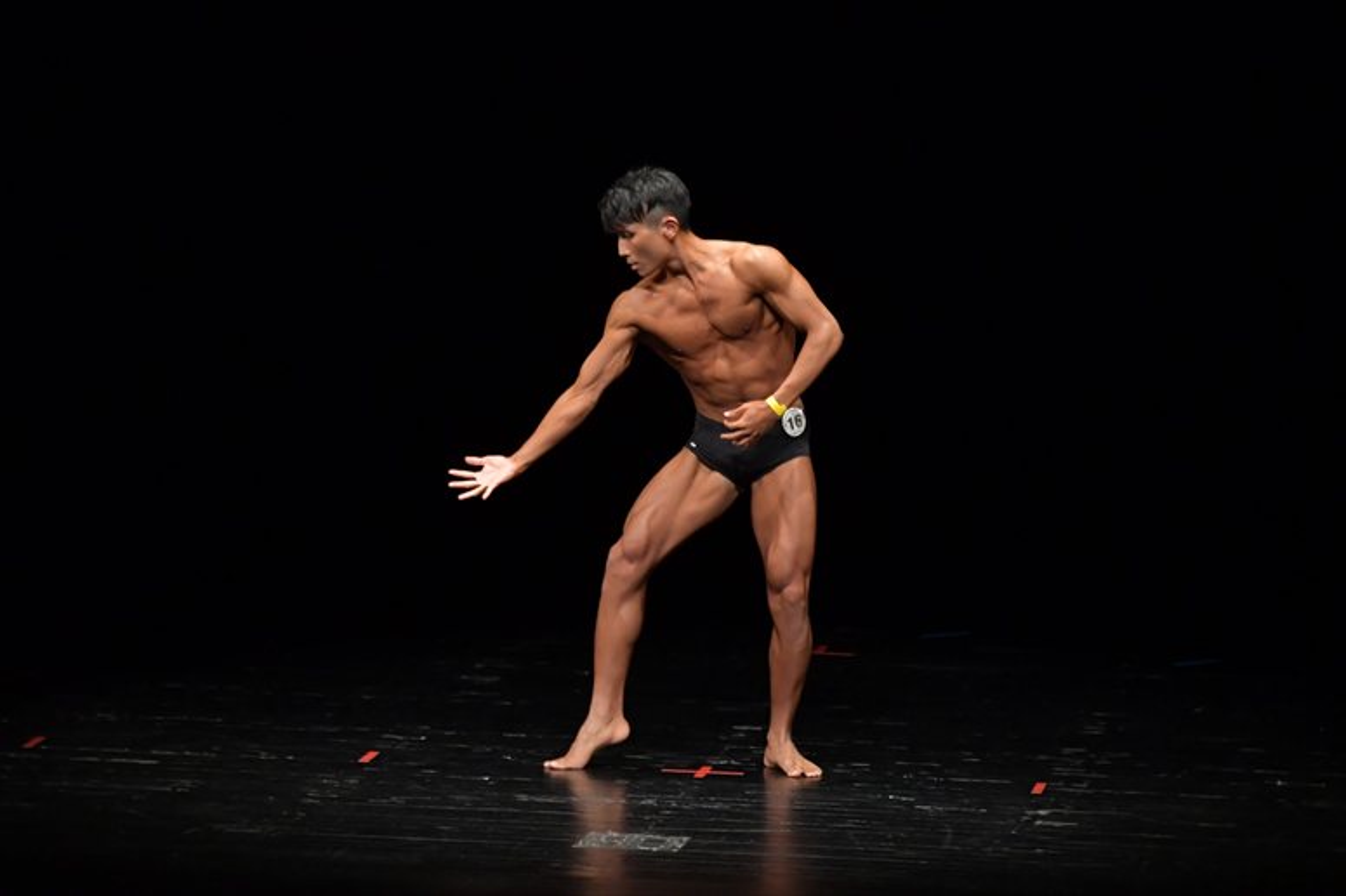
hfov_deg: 8.6
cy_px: 448
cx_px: 673
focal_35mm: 240
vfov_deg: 5.7
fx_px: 8969
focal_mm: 160
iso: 3200
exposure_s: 1/400
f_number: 5.6
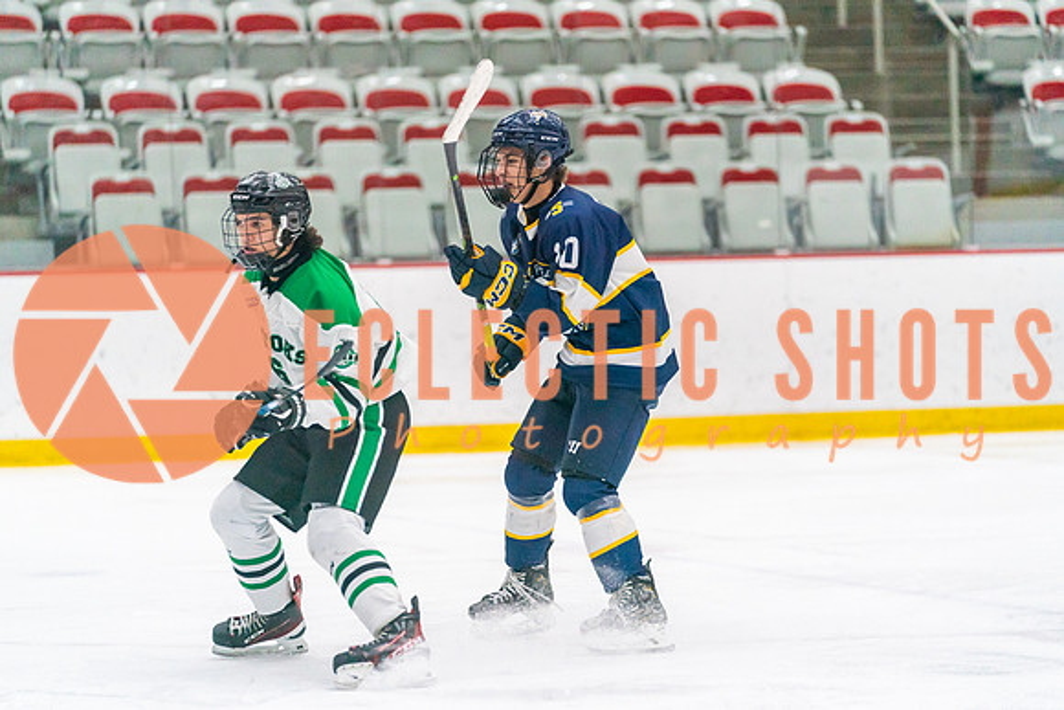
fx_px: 5144
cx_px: 532
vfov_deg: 7.9
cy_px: 355
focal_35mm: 174
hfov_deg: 11.8
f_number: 2.8
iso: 4000
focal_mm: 174
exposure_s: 1/1600
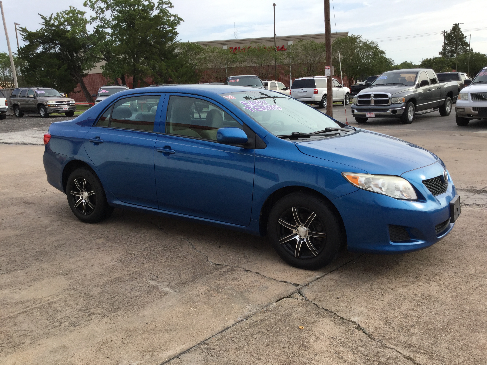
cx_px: 244
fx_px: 436
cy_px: 182
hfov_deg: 58.4
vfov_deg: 45.4
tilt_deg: -12.1
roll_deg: +0.6
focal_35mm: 31
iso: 25
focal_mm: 3.3
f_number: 2.4
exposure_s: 1/529
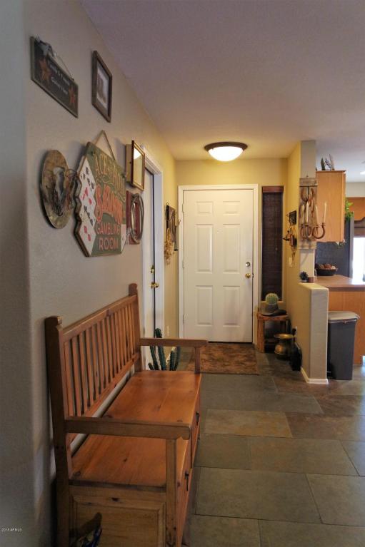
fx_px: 365
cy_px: 274
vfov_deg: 73.8
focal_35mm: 24
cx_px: 182
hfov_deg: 53.1
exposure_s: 1/30
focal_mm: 9
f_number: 3.5
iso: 800
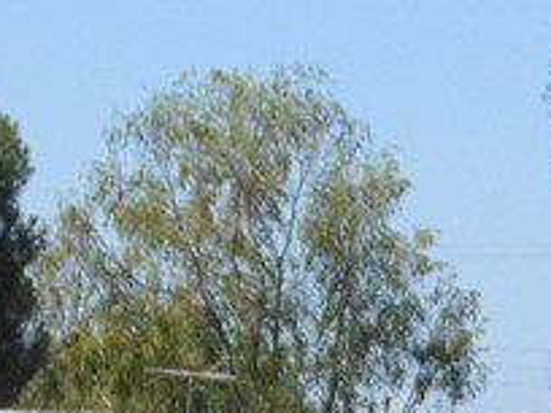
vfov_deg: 4.1
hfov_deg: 5.5
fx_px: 5683
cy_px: 885
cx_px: 440
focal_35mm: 357
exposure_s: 1/800
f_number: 3.7
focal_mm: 12.8
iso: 80
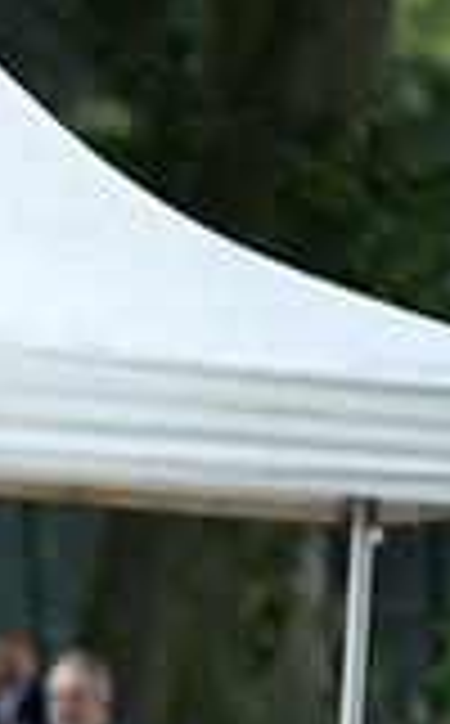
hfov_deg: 1.3
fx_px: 19573
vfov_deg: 2.1
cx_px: -724
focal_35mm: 993
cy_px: 780
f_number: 4.5
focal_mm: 270
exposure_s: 1/800
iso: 2800
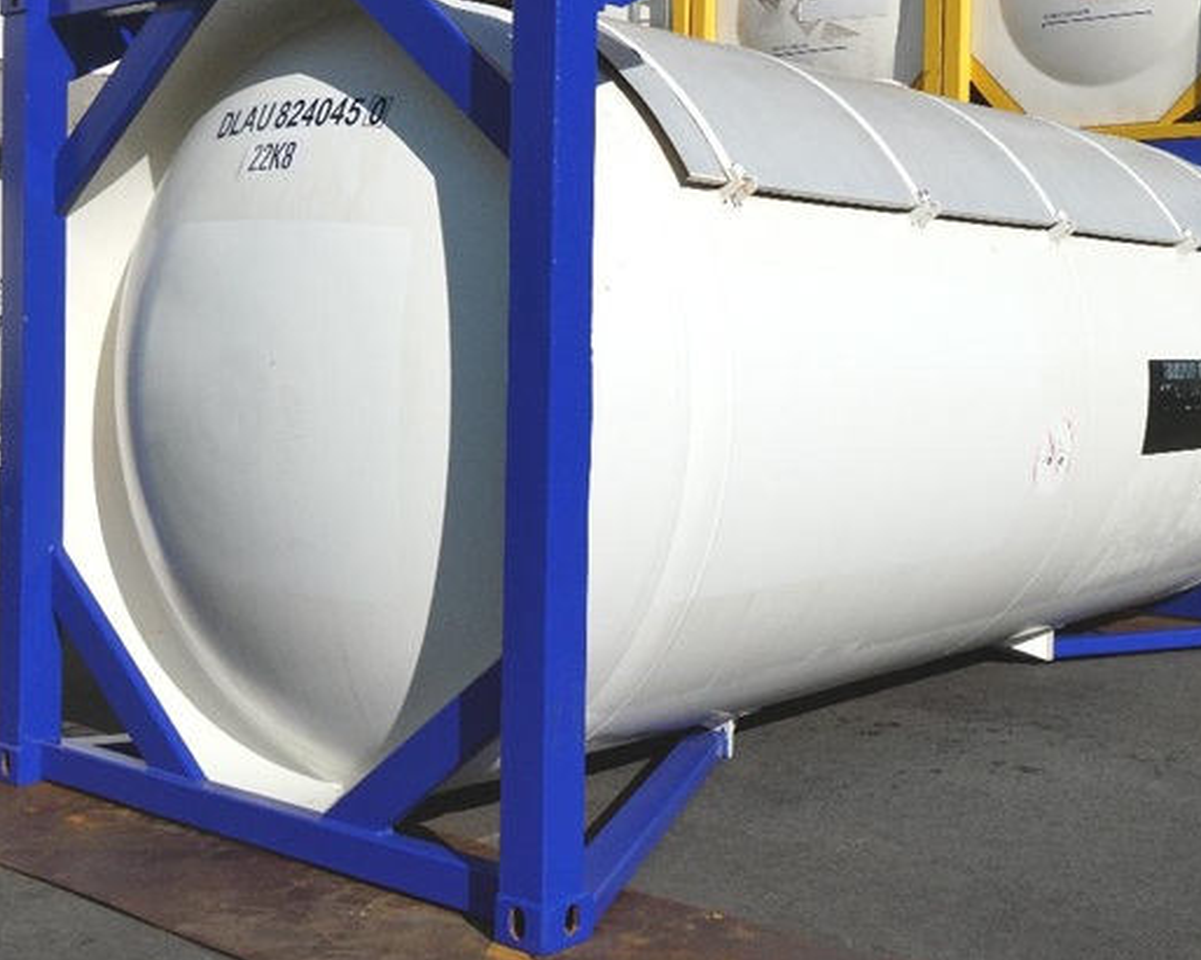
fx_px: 1599
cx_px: 650
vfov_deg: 33.4
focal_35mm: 45
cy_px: 406
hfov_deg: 41.1
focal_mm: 6.7
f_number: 5.6
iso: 80
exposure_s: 1/800
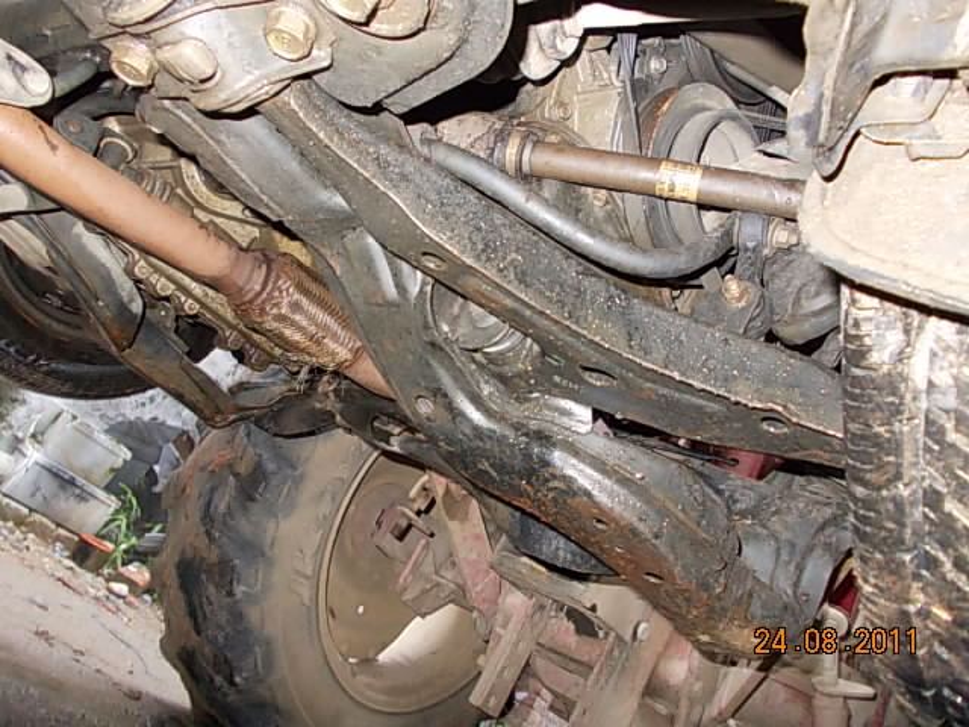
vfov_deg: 49.7
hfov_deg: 63.4
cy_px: 364
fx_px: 784
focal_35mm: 28
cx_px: 484
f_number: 2.7
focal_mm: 4
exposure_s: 1/25
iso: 200
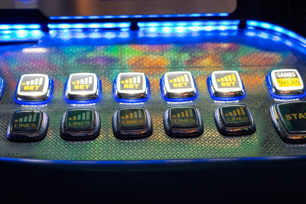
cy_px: 102
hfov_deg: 39.6
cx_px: 153
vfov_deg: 26.9
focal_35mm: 50
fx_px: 425
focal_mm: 50
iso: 2000
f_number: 5.6
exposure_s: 1/60
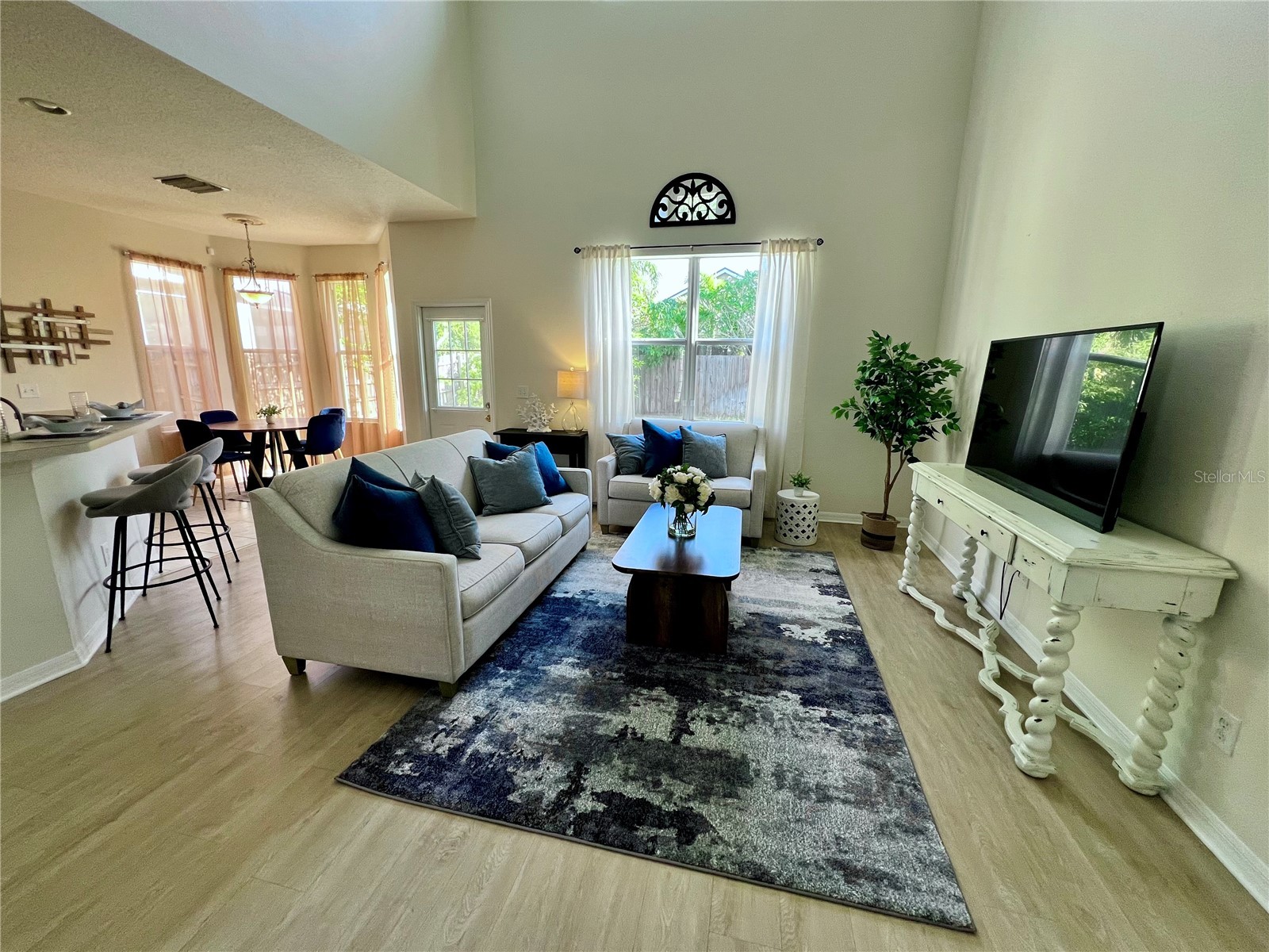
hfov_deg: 106.2
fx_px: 477
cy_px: 476
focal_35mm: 13
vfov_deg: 89.9
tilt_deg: -11.6
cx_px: 634
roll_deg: -0.8
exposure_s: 1/120
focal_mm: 1.57
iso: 100
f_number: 1.8
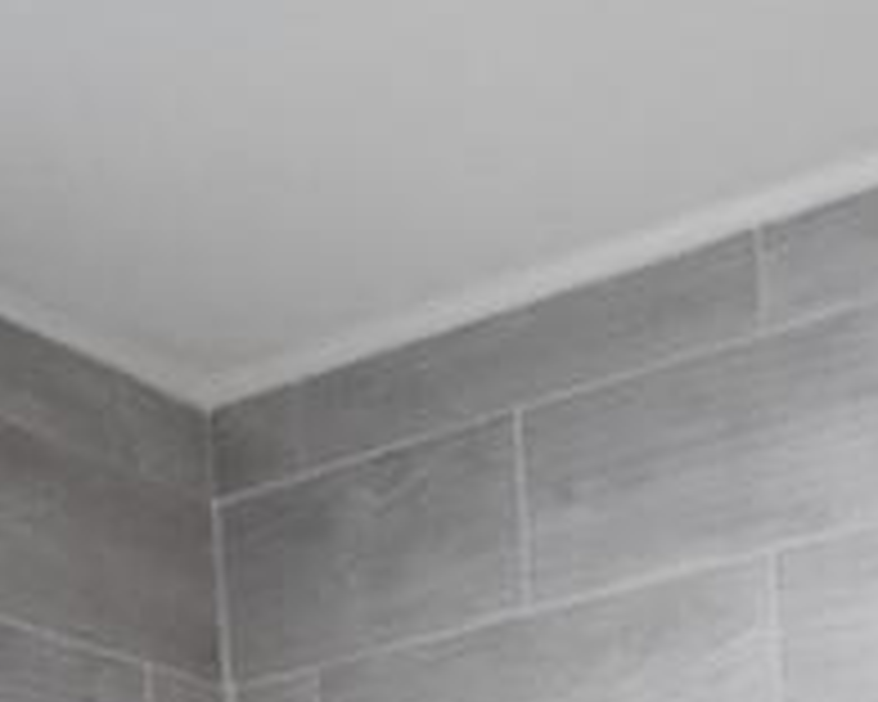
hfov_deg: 21.7
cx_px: 1292
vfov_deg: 16.8
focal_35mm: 74
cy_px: 1296
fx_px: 1923
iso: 5000
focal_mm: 10
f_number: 4.5
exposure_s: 1/125
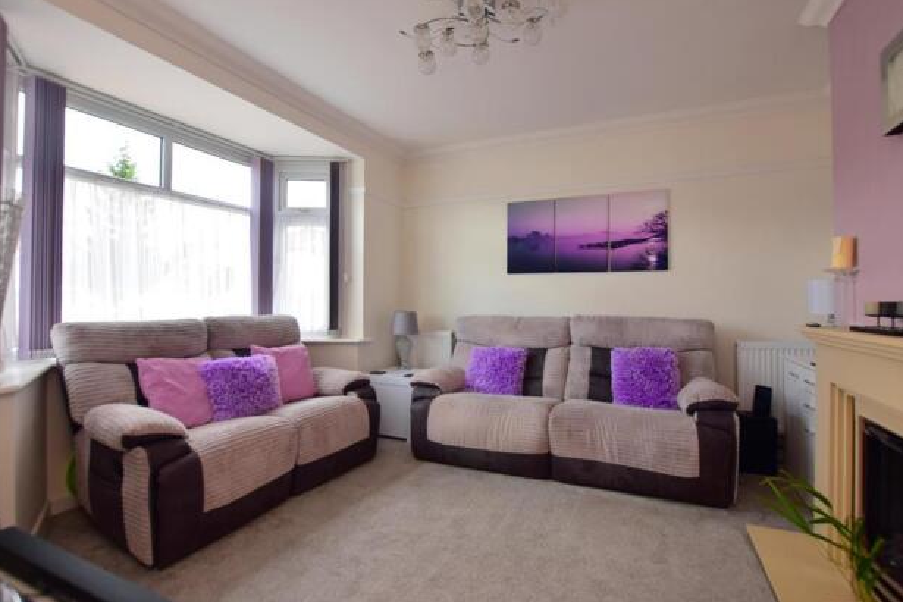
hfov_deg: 96.7
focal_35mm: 16
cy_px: 291
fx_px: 401
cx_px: 454
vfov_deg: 73.7
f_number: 5
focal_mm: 10
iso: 200
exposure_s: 1/80
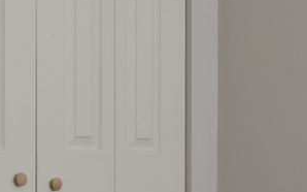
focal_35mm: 116
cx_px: 63
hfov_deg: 17.9
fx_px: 966
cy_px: 227
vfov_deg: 11.1
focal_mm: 11
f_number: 4.5
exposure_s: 1/80
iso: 400
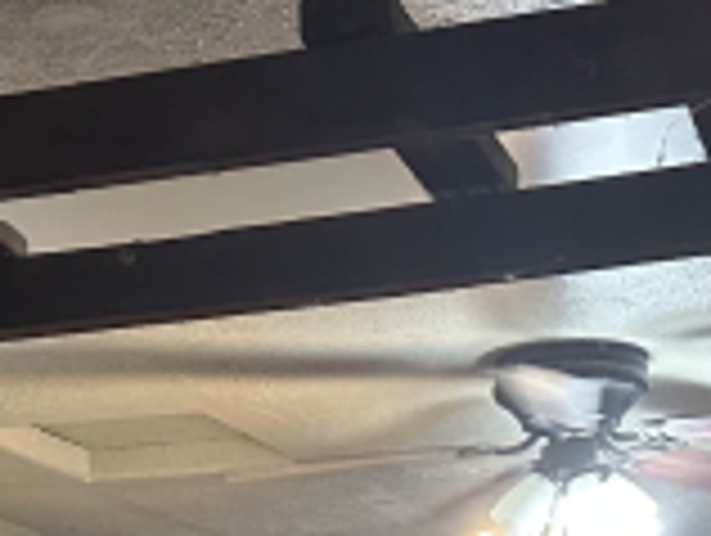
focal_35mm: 101
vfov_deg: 13.2
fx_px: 2078
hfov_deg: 19.4
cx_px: 407
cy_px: 964
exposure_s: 1/60
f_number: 1.78
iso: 500
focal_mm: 6.86
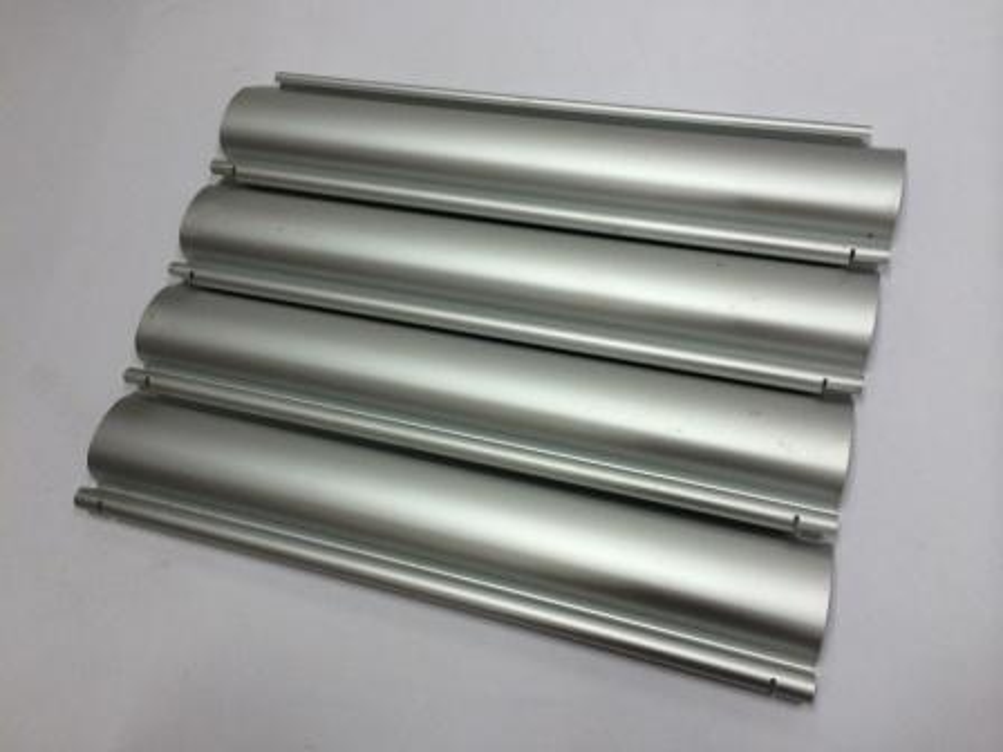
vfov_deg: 46.8
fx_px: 869
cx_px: 502
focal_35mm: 30
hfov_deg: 60.0
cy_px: 376
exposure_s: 1/33
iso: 64
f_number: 2.2
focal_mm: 4.12
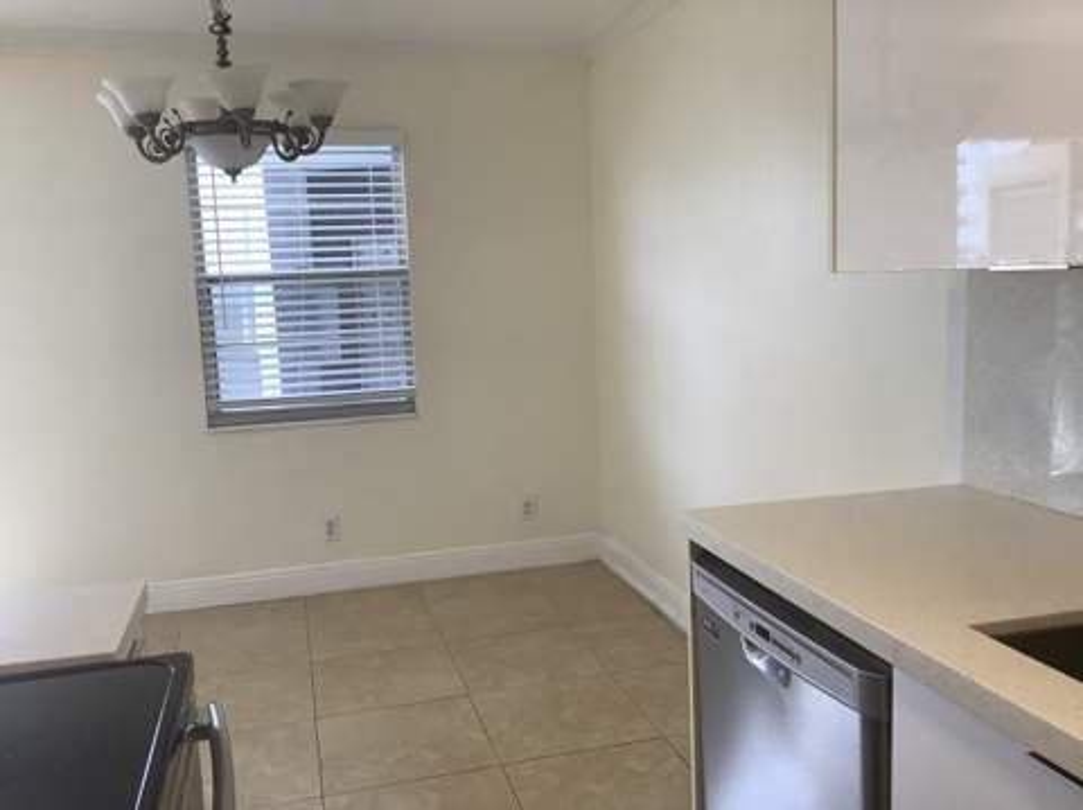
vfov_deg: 45.4
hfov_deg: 58.4
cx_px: 542
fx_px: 969
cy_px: 405
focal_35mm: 31
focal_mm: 3.3
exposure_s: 1/100
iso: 64
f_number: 2.4
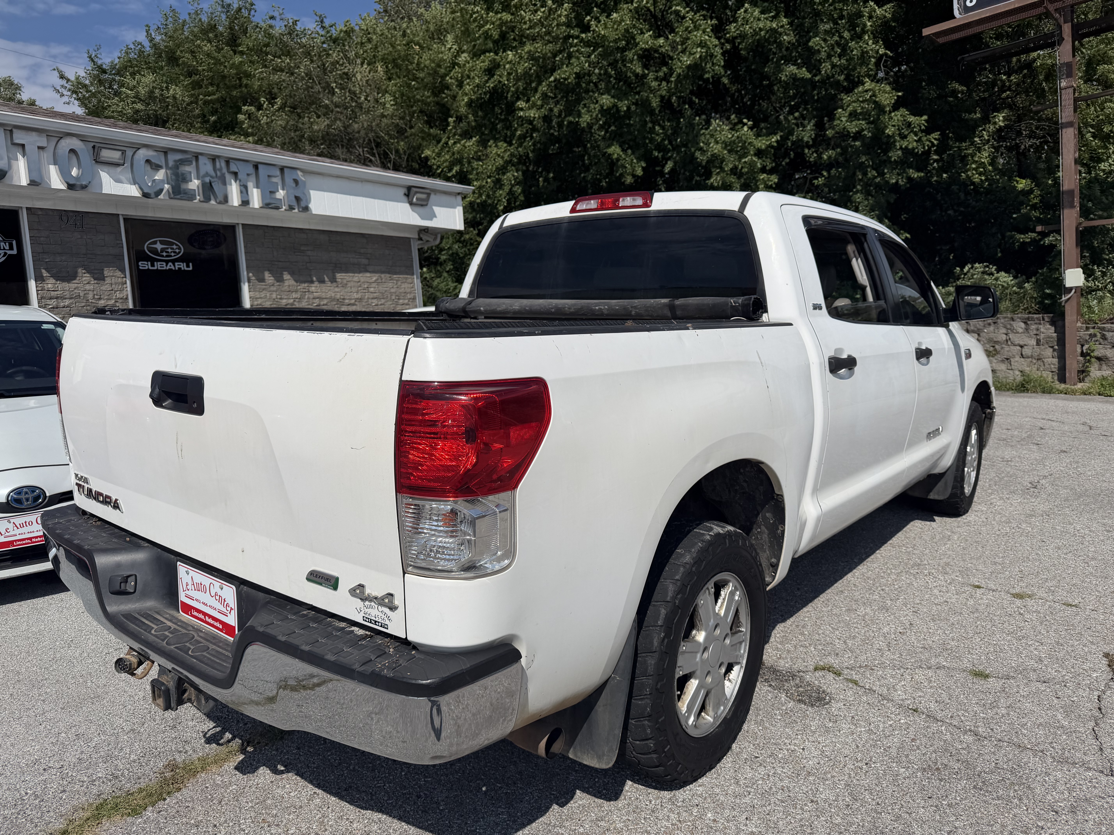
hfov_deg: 71.6
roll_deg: +3.8
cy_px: 418
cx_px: 557
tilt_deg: -5.4
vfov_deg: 56.8
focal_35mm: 24
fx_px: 772
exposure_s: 1/14286
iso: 80
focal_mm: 6.76
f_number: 1.78
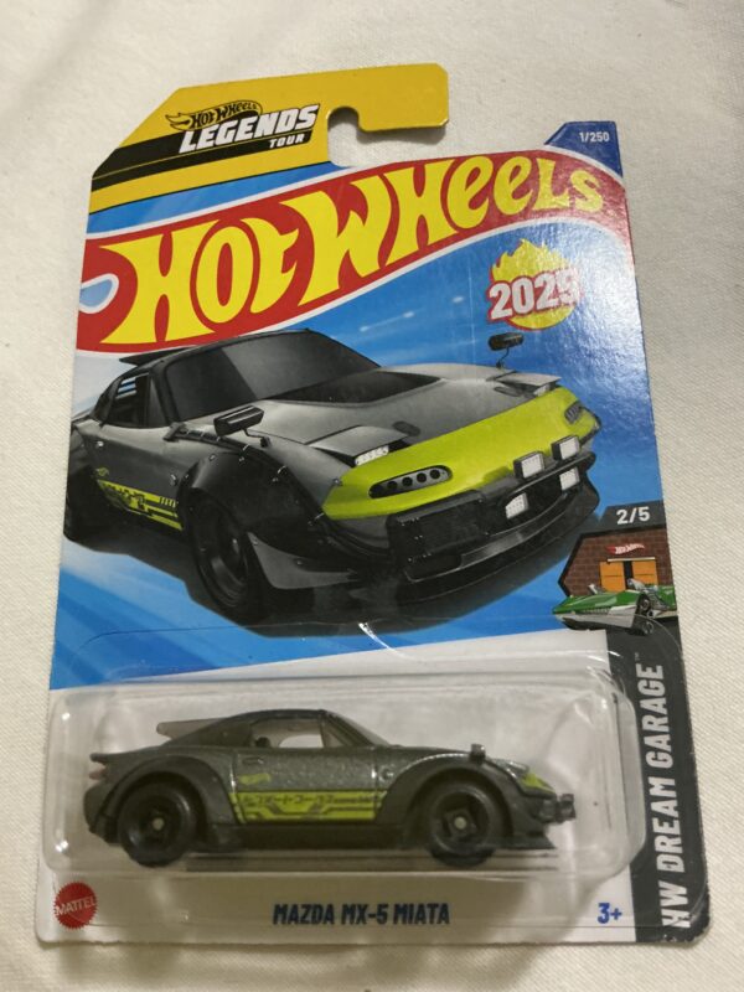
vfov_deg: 61.7
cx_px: 372
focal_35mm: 29
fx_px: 831
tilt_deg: -63.3
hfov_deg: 48.2
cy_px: 496
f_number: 1.8
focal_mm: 3
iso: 400
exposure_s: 1/30
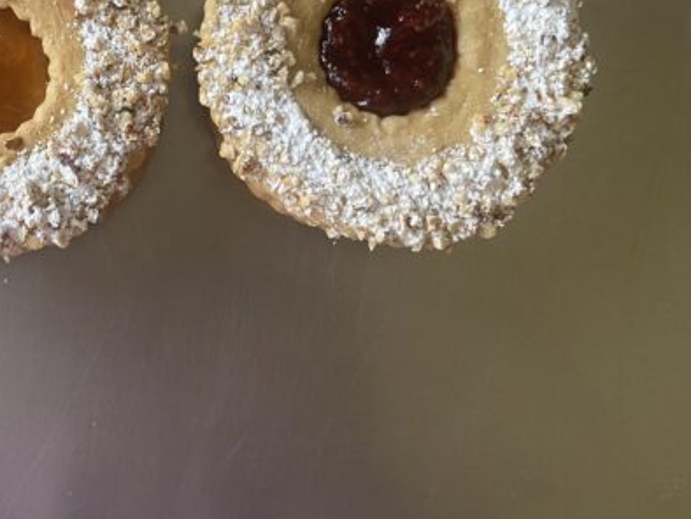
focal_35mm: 44
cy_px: 95
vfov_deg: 31.9
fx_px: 879
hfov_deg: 40.9
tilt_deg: -83.5
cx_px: 124
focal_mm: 4.25
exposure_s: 1/73
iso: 125
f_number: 1.8
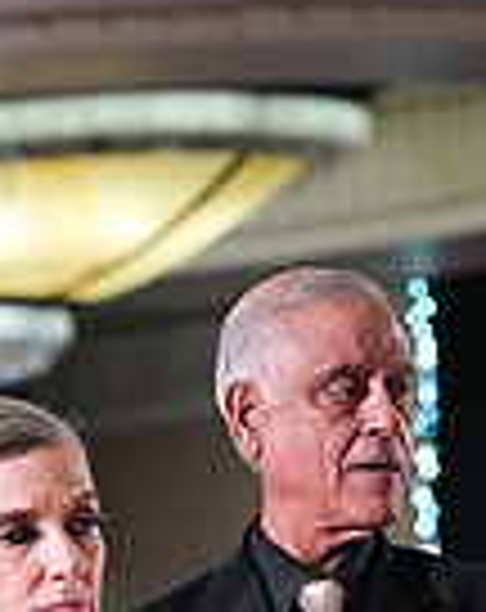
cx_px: 250
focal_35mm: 470
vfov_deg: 4.1
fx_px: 8489
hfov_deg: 3.3
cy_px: 1094
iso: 6400
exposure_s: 1/400
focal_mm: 117
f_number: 4.5
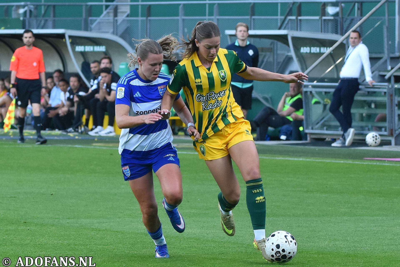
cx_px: 200
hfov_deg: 13.0
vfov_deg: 8.7
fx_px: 1750
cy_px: 134
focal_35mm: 158
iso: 900
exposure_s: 1/640
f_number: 3.5
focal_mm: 105
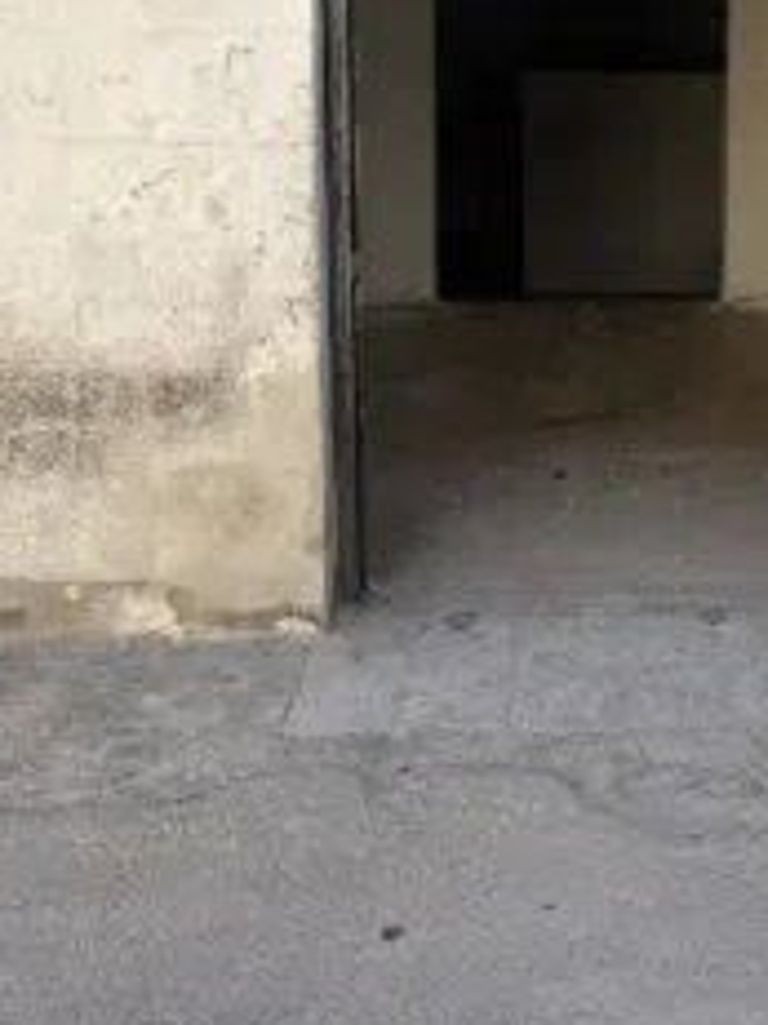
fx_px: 1332
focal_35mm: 45
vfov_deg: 39.9
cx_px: 630
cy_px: 160
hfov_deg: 31.2
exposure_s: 1/1196
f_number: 1.5
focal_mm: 5.7
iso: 50
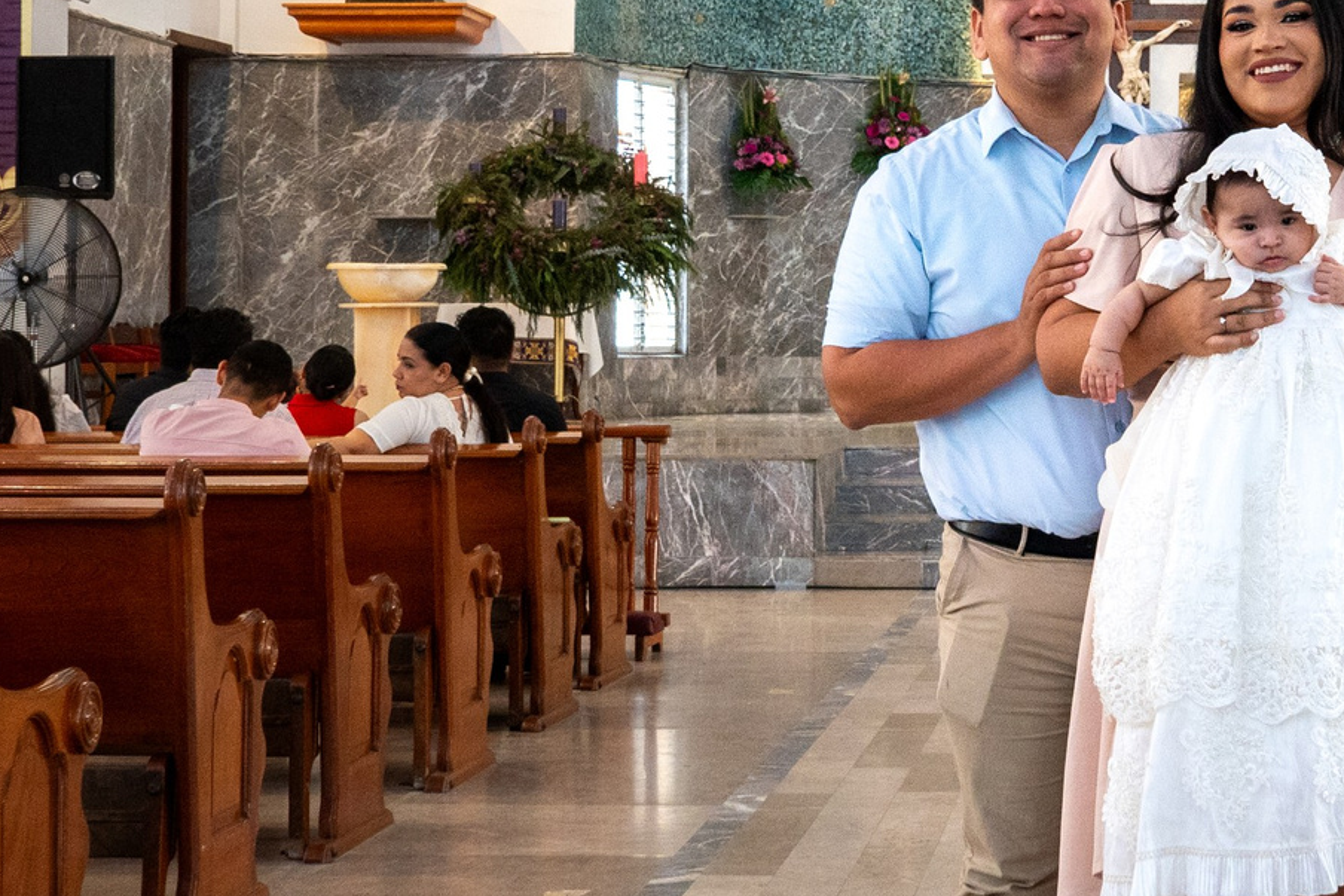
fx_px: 3174
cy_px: 180
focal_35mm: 85
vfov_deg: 16.0
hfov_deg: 23.6
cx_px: 1024
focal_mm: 28
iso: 1600
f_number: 8
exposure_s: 1/125
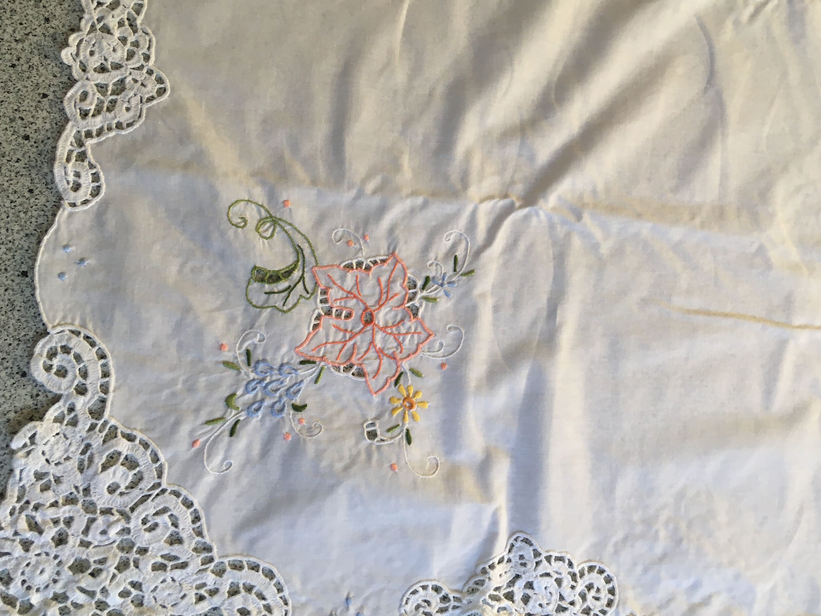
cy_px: 277
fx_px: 854
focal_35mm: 36
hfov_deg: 51.1
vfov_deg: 39.6
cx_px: 476
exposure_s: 1/33
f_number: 2.2
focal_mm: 4.15
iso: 80
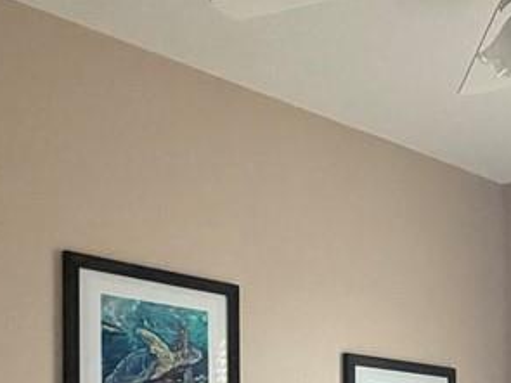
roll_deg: +1.2
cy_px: 510
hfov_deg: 25.0
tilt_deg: -0.5
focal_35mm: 76
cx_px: 447
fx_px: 1121
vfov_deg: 18.0
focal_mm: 2.22
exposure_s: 1/120
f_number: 2.2
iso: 320
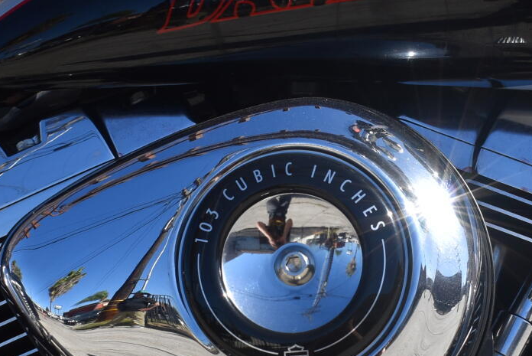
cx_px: 327
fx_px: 1656
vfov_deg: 12.0
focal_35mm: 112
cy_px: 412
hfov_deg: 18.2
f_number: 9
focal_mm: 26
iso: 100
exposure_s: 1/320
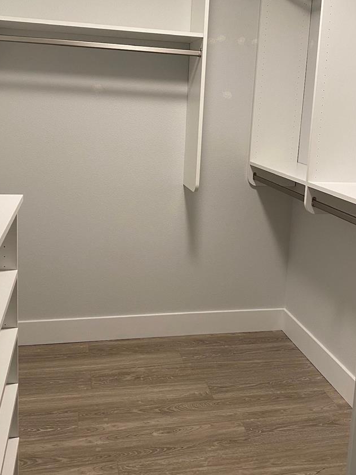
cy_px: 192
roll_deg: -3.2
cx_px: 191
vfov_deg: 49.9
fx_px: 507
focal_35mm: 37
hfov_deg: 38.6
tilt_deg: -9.0
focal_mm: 4.25
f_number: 1.8
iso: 80
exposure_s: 1/60
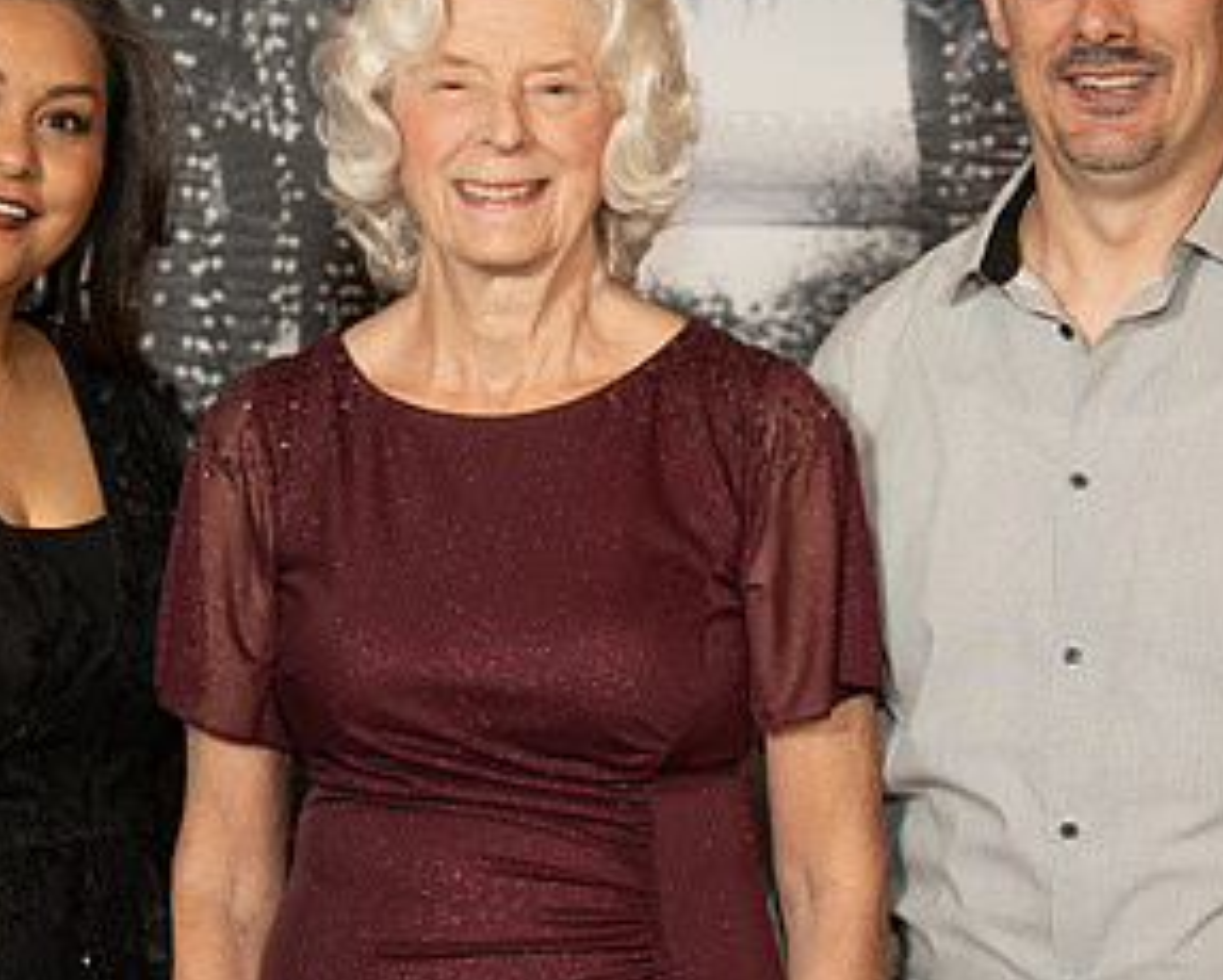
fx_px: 3622
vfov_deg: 15.4
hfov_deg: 19.2
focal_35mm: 100
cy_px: 488
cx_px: 533
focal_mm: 52.7
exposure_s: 1/160
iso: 1000
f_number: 2.8
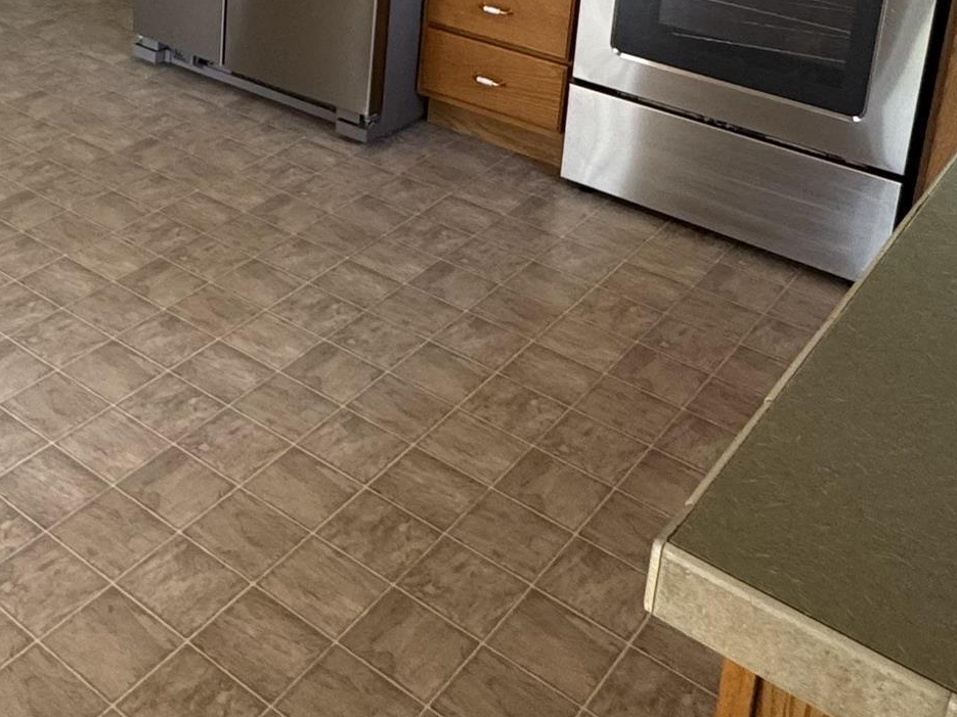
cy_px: -96
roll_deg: -0.6
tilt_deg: -14.6
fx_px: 1272
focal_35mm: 46
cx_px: 142
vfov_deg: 28.3
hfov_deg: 39.0
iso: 160
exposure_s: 1/99
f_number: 2.2
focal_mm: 2.22
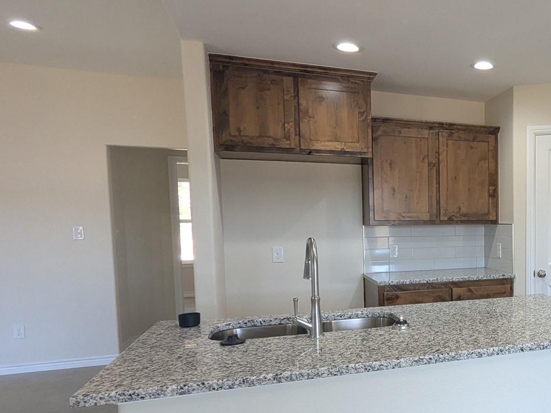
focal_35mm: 31
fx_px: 493
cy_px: 257
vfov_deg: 45.1
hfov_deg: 50.3
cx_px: 516
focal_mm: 2.35
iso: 188
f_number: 2.2
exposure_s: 1/120
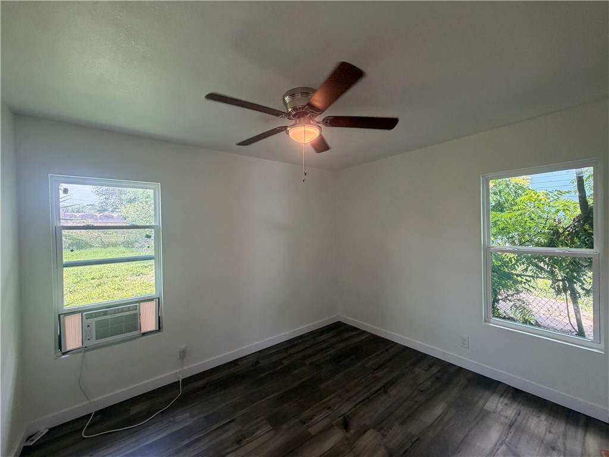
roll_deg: +0.5
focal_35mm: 14
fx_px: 246
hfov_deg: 102.1
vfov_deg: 85.7
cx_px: 304
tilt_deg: -1.6
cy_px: 228
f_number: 2.2
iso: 200
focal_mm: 2.22
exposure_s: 1/120
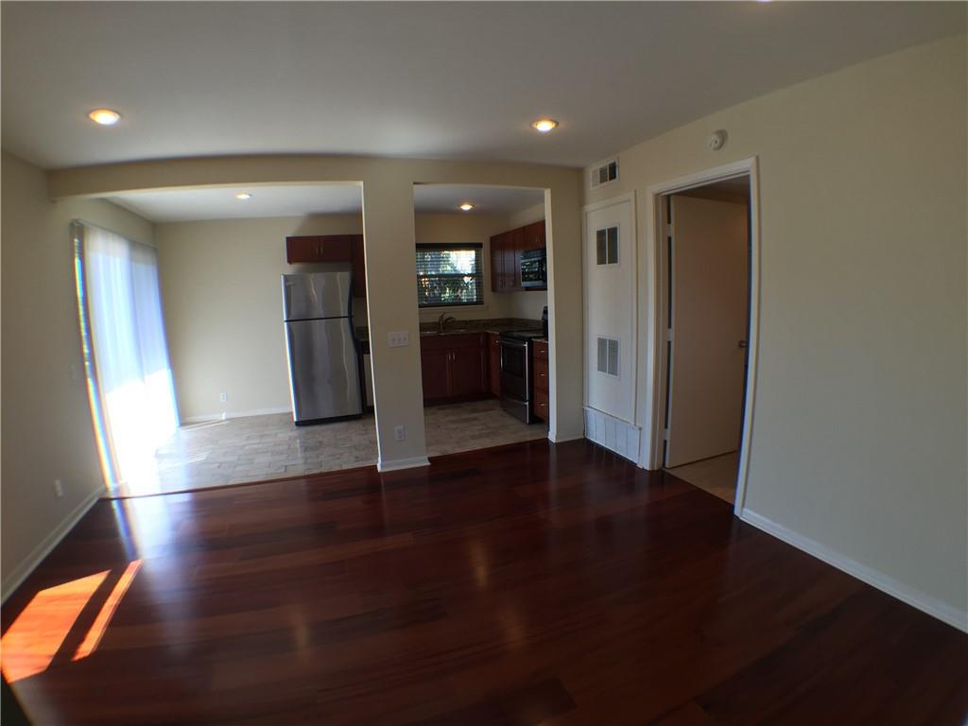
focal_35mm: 29
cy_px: 363
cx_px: 484
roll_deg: +0.1
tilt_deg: -9.1
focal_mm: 4.15
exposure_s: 1/60
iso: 32
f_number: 2.2
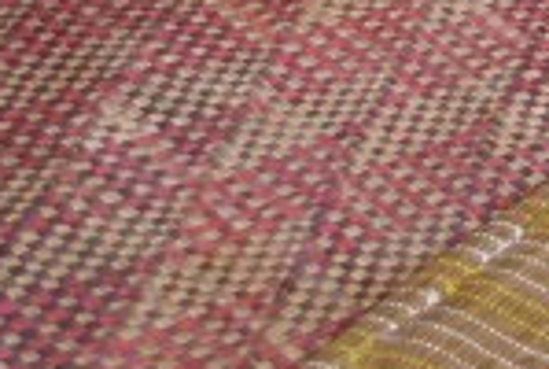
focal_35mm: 193
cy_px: -542
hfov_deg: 9.2
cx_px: 1426
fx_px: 2949
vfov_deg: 6.7
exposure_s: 1/60
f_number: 4
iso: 200
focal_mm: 24
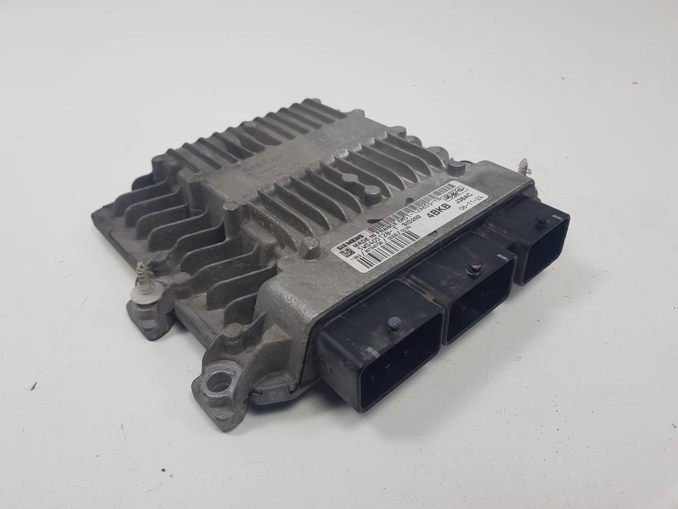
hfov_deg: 67.3
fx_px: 509
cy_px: 254
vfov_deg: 53.1
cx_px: 339
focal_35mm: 26
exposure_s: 1/387
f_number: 1.7
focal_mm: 4.2
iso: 40
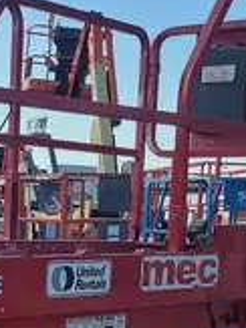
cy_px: 377
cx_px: -87
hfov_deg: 12.2
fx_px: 1110
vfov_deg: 16.3
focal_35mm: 117
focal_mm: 5.4
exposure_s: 1/1834
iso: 40
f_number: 1.8
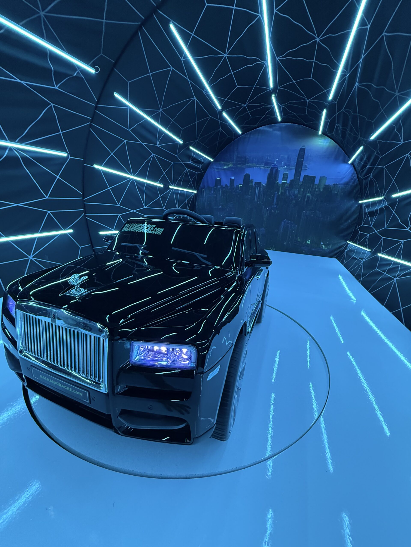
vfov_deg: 102.1
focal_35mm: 14
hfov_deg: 85.7
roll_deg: -4.9
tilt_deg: -16.1
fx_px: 222
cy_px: 274
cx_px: 206
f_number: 2.2
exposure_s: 1/60
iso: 640
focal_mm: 2.22
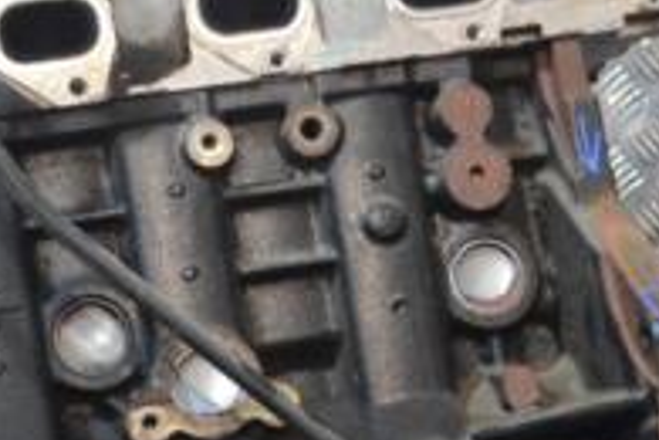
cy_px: 349
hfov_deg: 13.9
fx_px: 2709
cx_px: 237
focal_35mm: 148
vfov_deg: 9.3
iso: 1400
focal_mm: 32
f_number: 4.8
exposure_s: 1/30
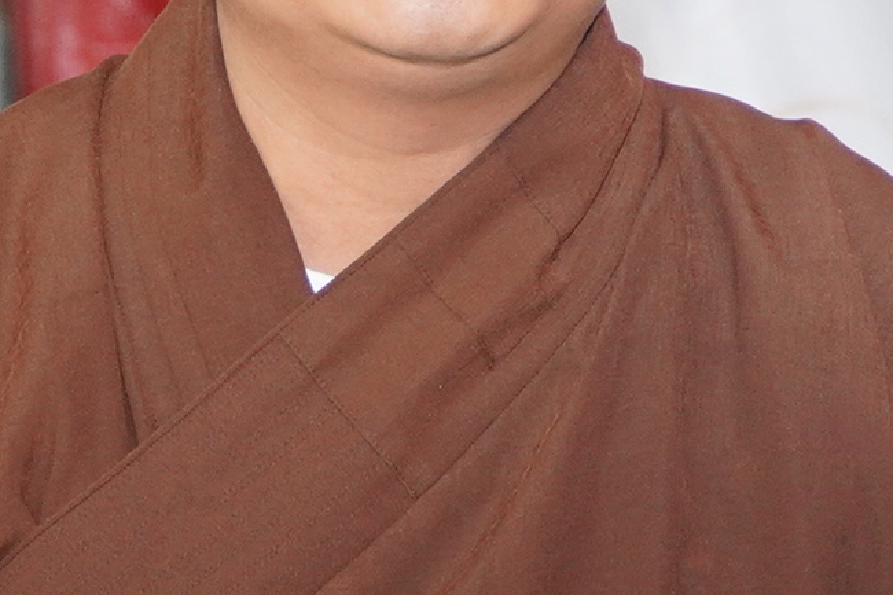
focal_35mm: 298
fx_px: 7397
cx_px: 207
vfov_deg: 4.6
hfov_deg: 6.9
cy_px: 638
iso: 1000
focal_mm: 43
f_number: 4
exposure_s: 1/80
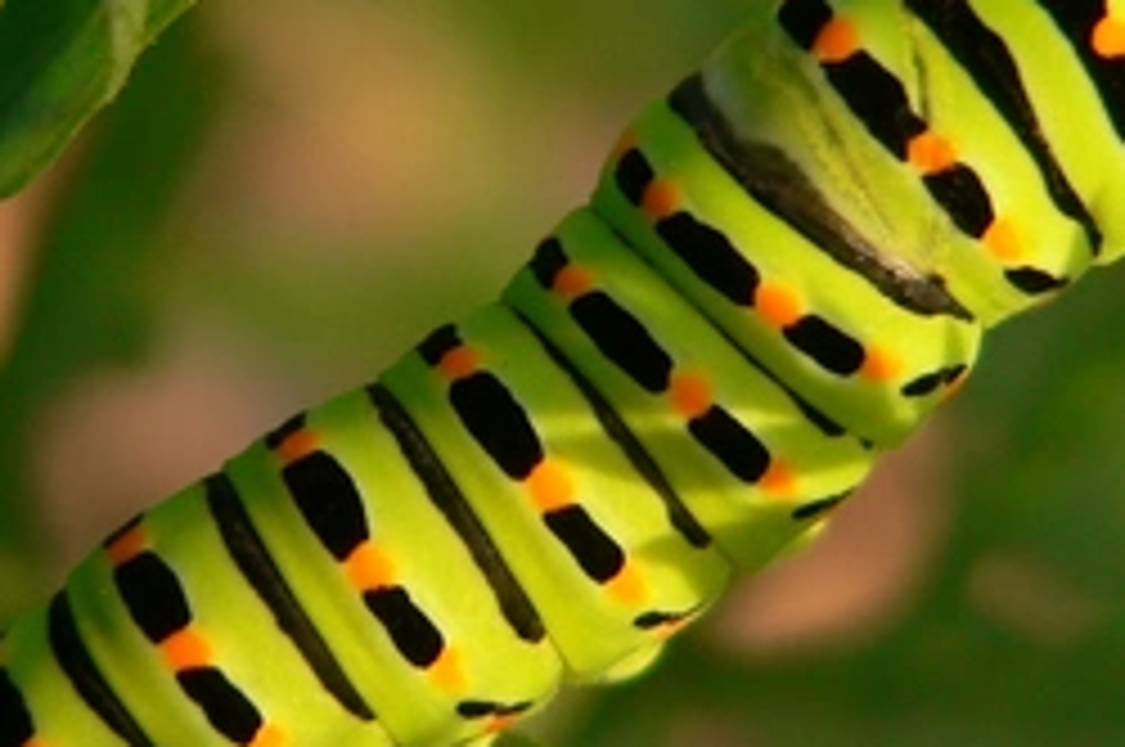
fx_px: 7740
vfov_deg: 5.5
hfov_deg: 8.3
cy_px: 252
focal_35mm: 248
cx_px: 454
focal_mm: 15.5
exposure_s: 1/200
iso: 100
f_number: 2.8
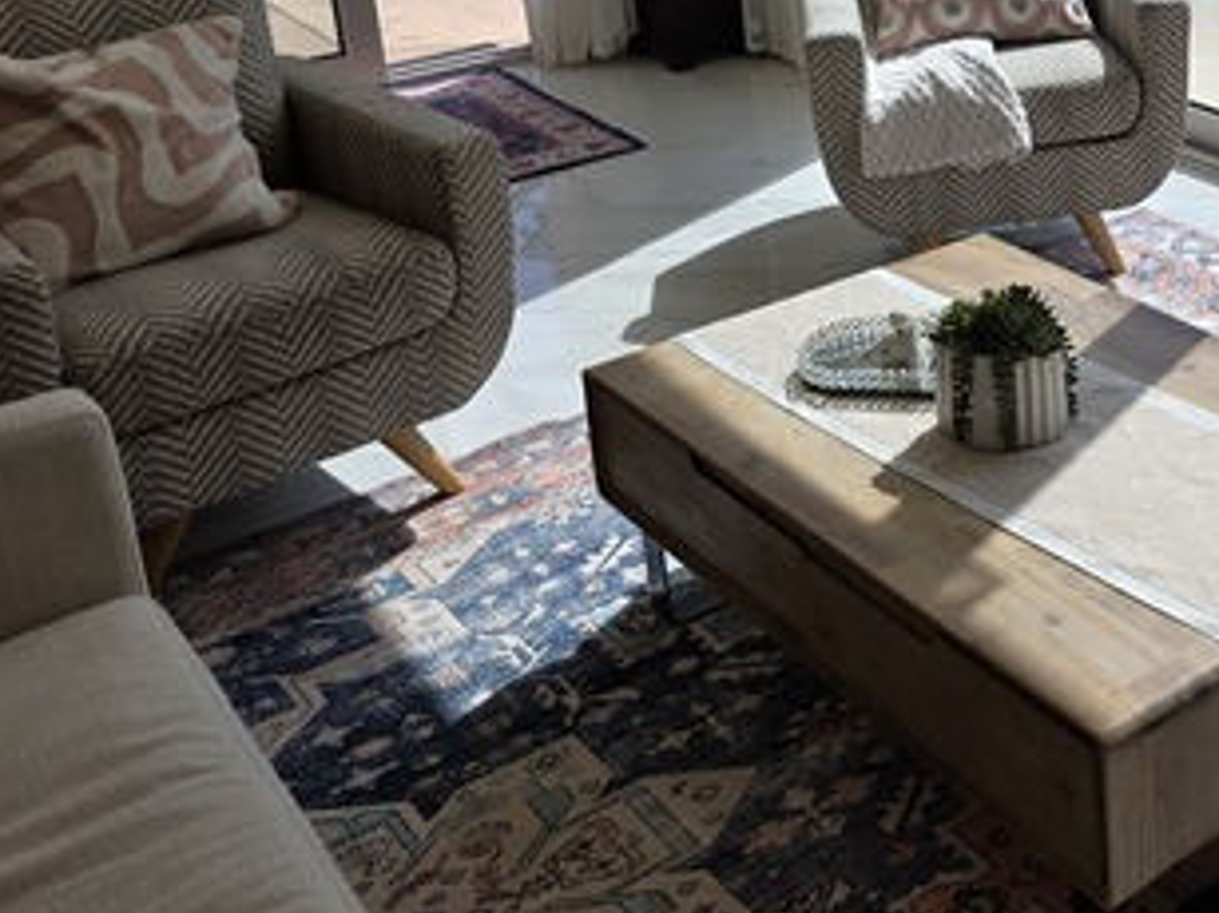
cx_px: 1249
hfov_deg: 34.4
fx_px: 1760
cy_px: 36
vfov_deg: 27.7
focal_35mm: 50
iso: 80
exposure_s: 1/5296
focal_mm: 6.3
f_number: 1.7
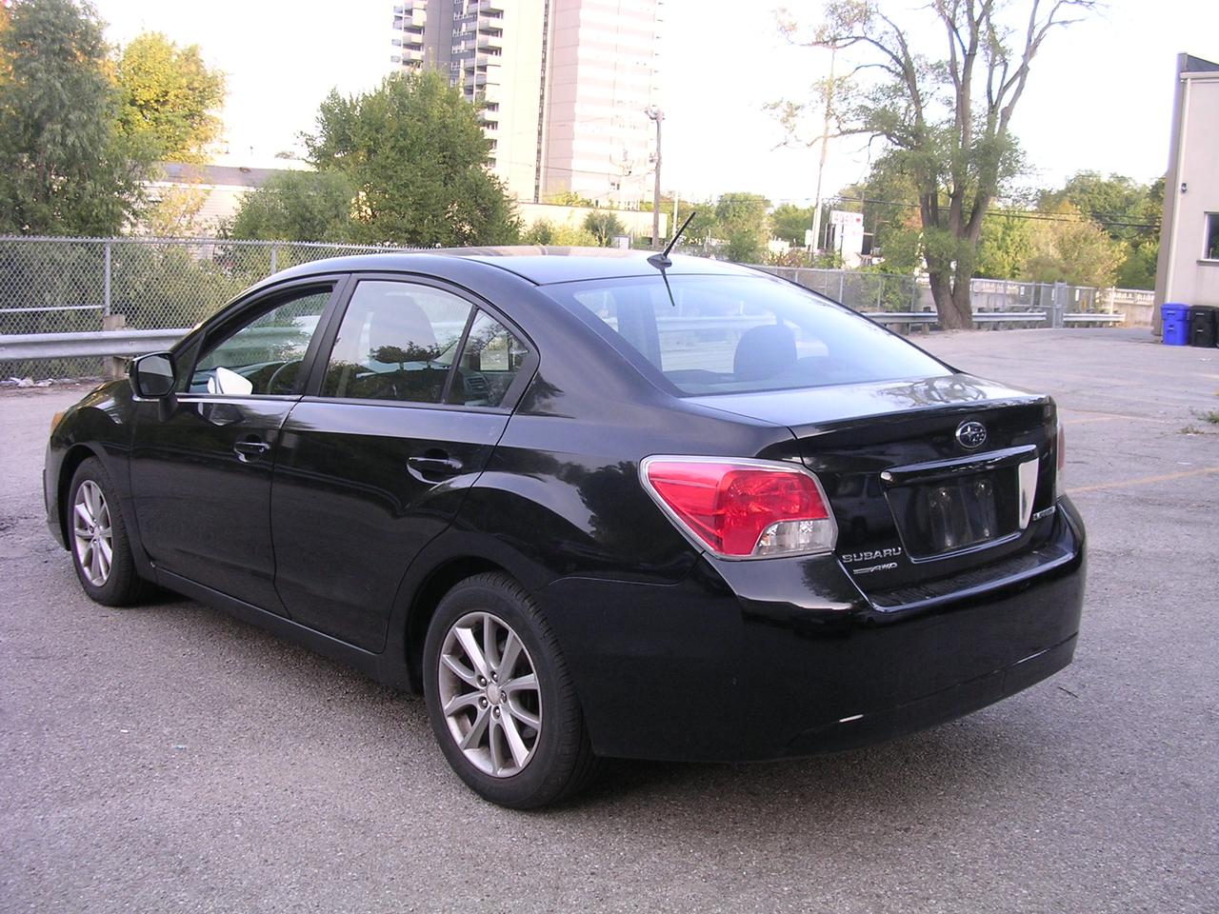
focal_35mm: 38
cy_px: 457
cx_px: 610
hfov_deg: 49.0
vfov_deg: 37.7
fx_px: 1338
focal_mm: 5.8
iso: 100
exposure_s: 1/75.3
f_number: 2.8
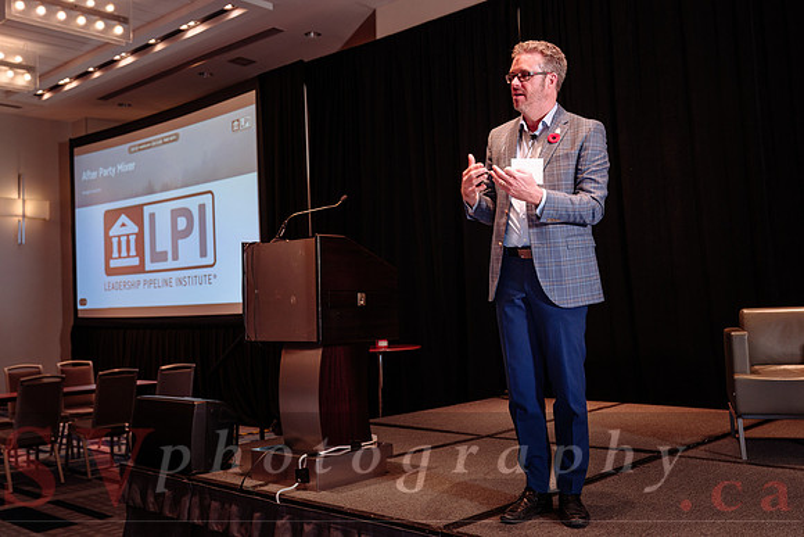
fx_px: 825
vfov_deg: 36.0
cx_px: 424
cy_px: 283
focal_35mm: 37
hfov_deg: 51.9
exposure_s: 1/50
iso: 800
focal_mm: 35
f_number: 4
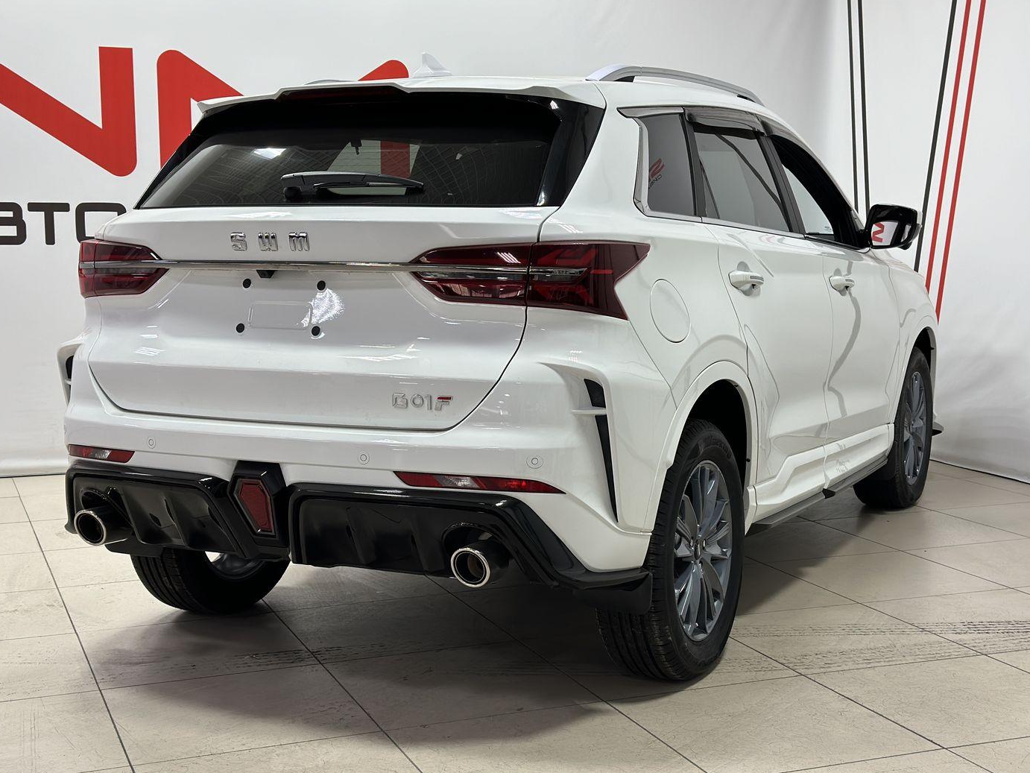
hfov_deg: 38.2
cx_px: 506
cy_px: 398
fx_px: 1488
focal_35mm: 50
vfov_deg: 29.1
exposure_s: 1/100
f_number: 1.78
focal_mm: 6.86
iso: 80
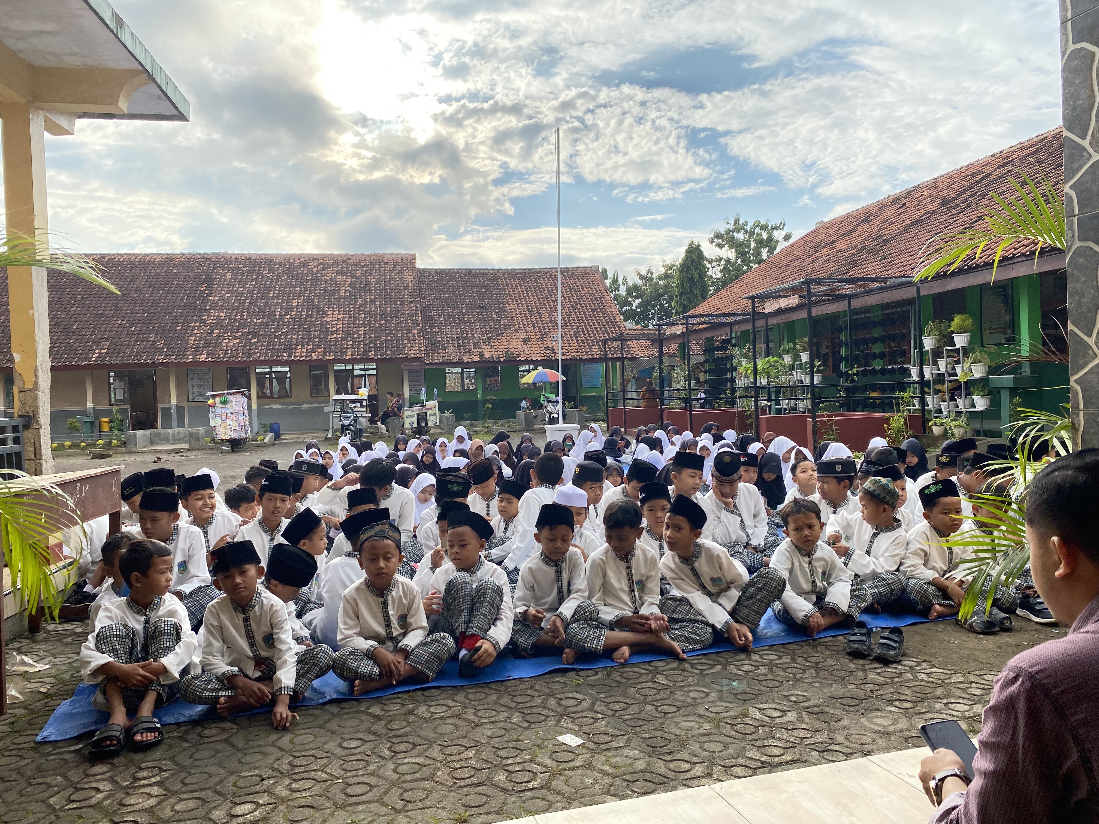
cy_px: 412
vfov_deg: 53.1
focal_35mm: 26
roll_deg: +2.1
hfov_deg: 67.3
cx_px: 550
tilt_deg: -1.3
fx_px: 825
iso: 32
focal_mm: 4.25
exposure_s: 1/3125
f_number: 1.8
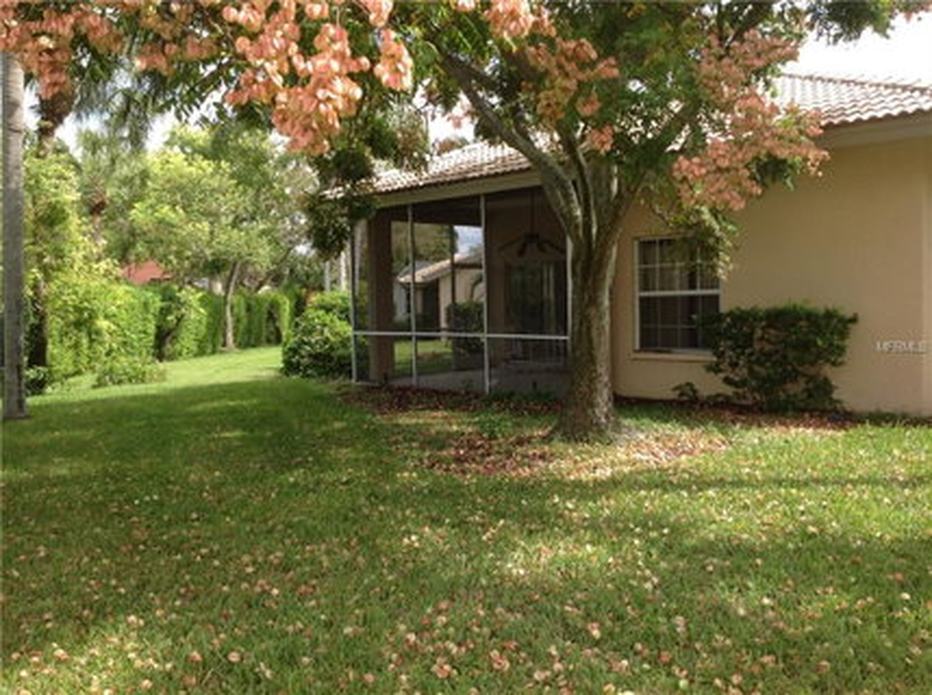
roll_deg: -0.2
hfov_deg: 52.7
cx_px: 466
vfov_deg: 40.6
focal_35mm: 35
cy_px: 348
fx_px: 940
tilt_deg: -2.0
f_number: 2.4
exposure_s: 1/496
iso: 50
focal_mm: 4.28
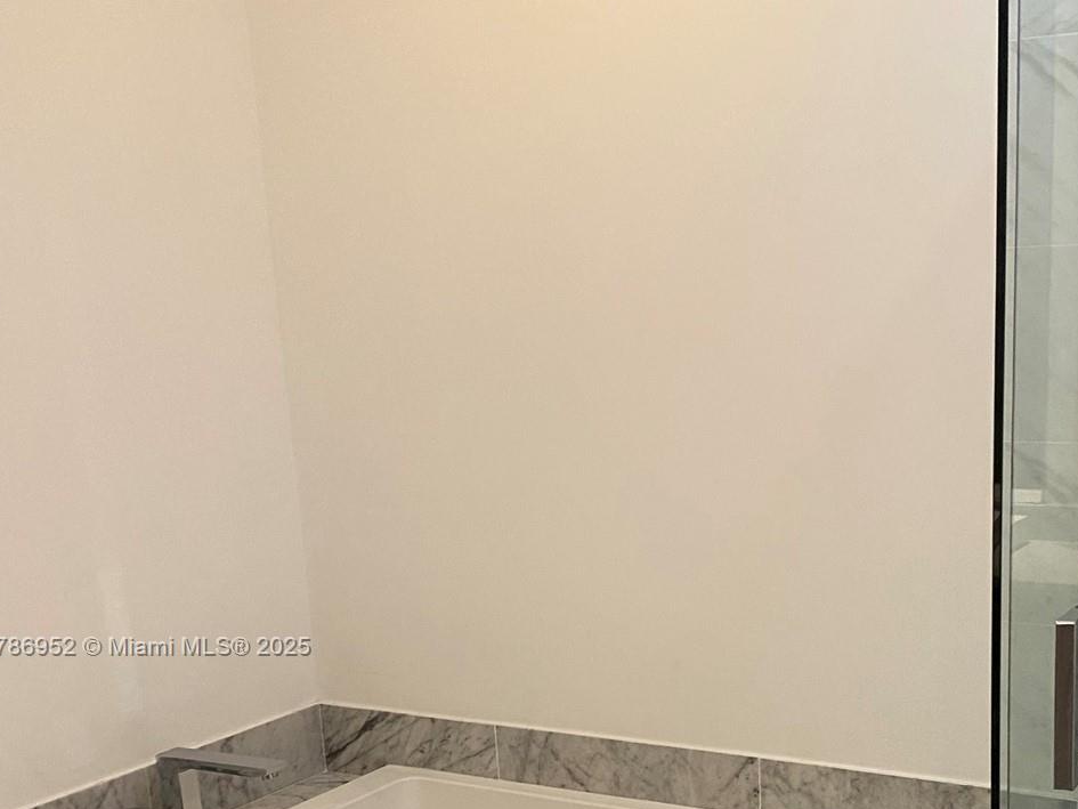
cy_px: 648
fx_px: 1370
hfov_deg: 41.2
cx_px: 858
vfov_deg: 32.0
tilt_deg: -14.5
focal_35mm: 44
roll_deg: +0.9
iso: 250
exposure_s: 1/60
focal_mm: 4.25
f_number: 1.8
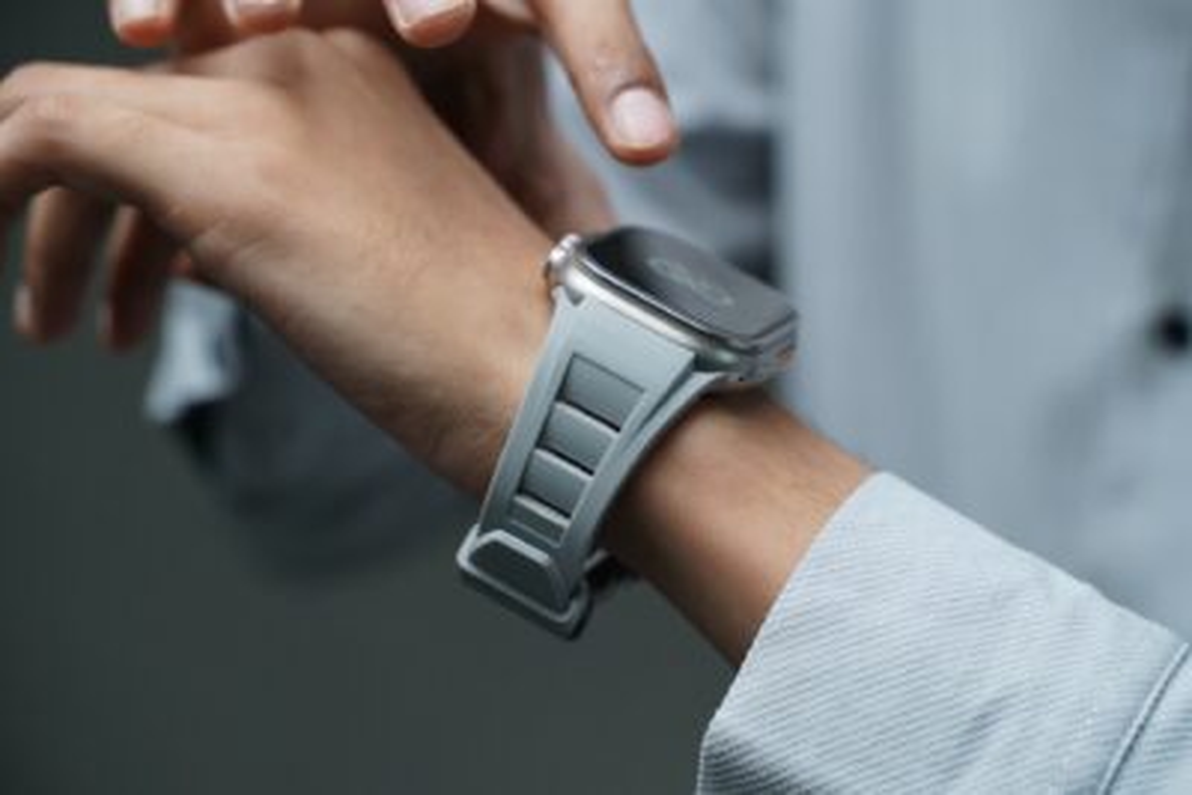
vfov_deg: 18.2
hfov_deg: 27.0
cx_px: 596
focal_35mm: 75
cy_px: 398
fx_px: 2484
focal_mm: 75
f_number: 4.5
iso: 3200
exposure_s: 1/250
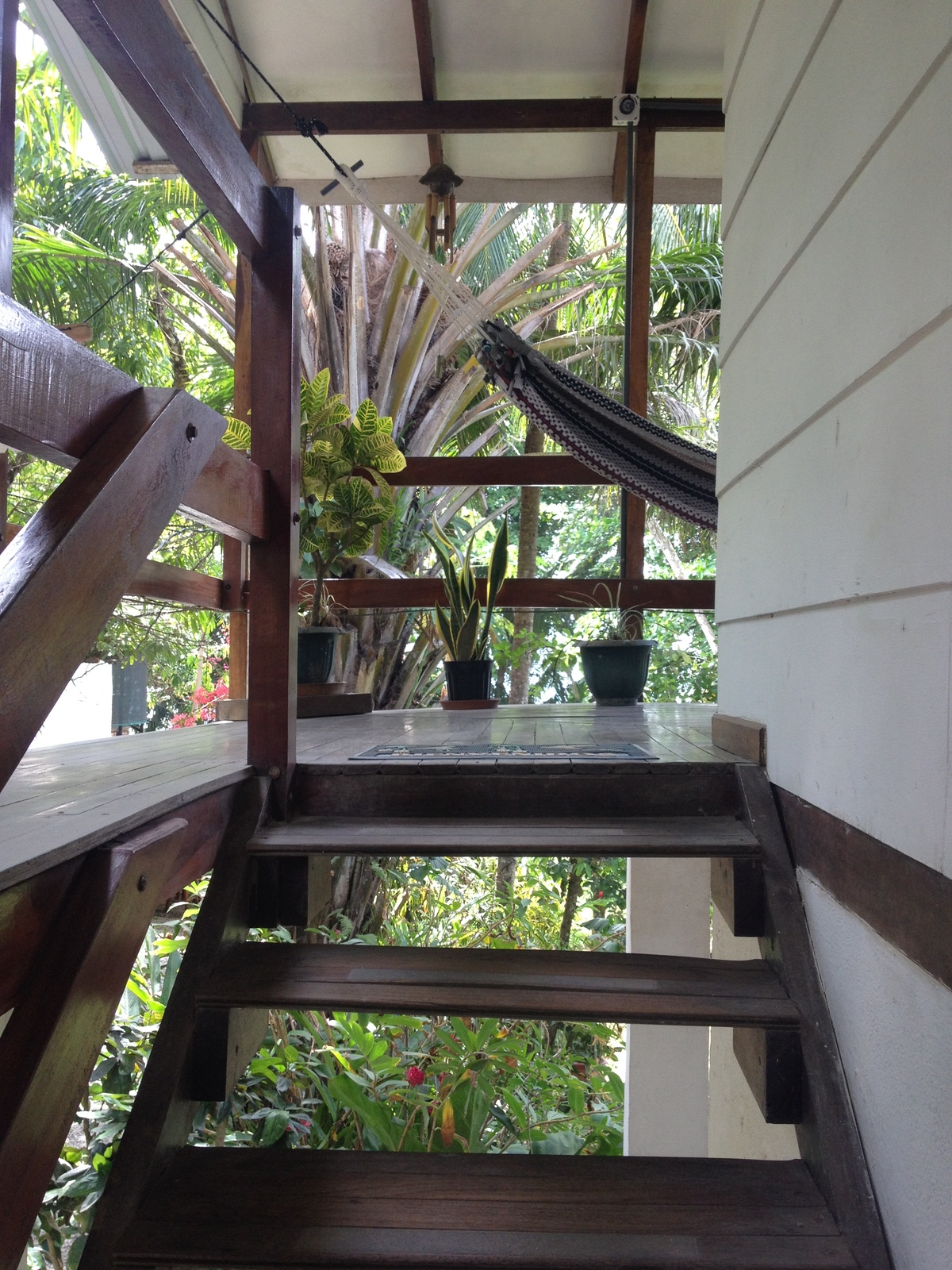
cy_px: 635
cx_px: 476
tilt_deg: -1.9
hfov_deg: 40.7
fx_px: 1283
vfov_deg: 52.6
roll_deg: +0.1
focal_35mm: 35
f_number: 2.4
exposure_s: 1/120
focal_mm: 4.28
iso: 64
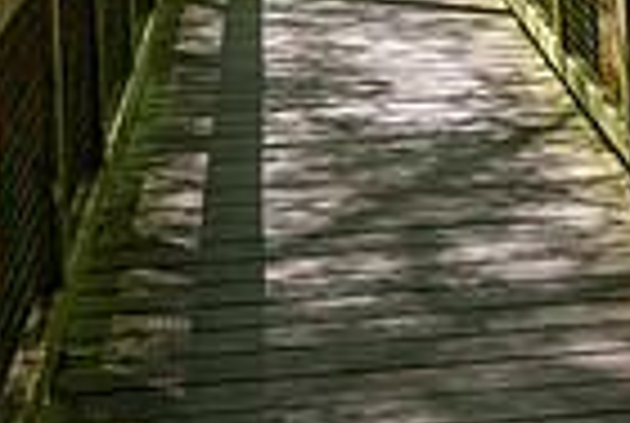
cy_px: -416
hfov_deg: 16.2
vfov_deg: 10.3
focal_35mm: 124
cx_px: 626
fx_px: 2175
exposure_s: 1/20
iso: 100
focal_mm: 20
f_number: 10
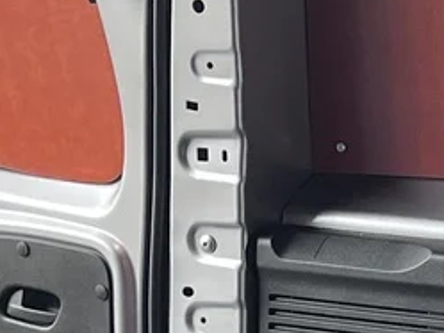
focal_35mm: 167
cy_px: 459
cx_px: 581
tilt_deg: -10.6
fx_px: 2143
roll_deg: +0.4
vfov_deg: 8.7
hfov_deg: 11.5
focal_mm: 5.7
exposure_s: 1/116
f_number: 1.5
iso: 125
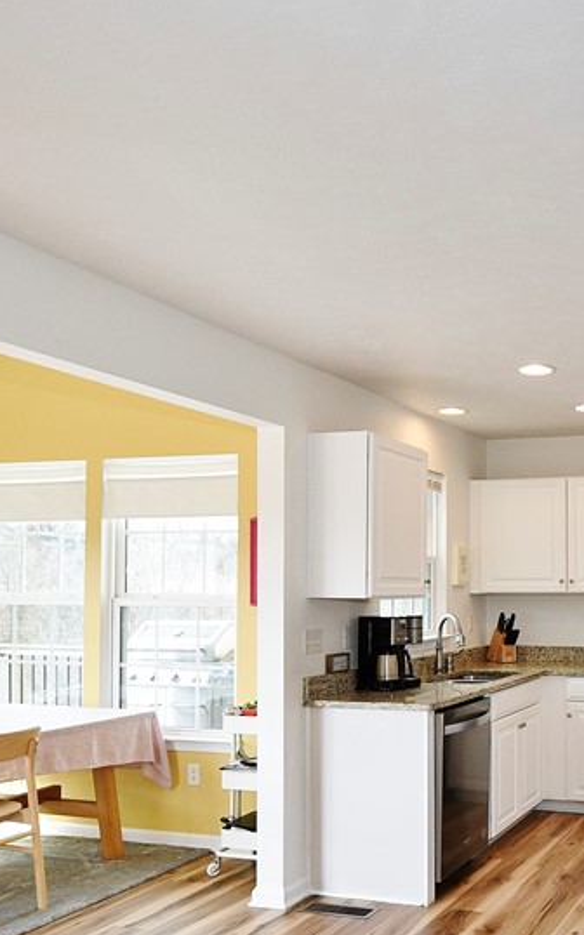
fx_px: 892
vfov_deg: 54.9
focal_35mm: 35
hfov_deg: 33.3
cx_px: 582
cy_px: 568
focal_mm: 11.5
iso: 800
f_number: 5
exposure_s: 1/250
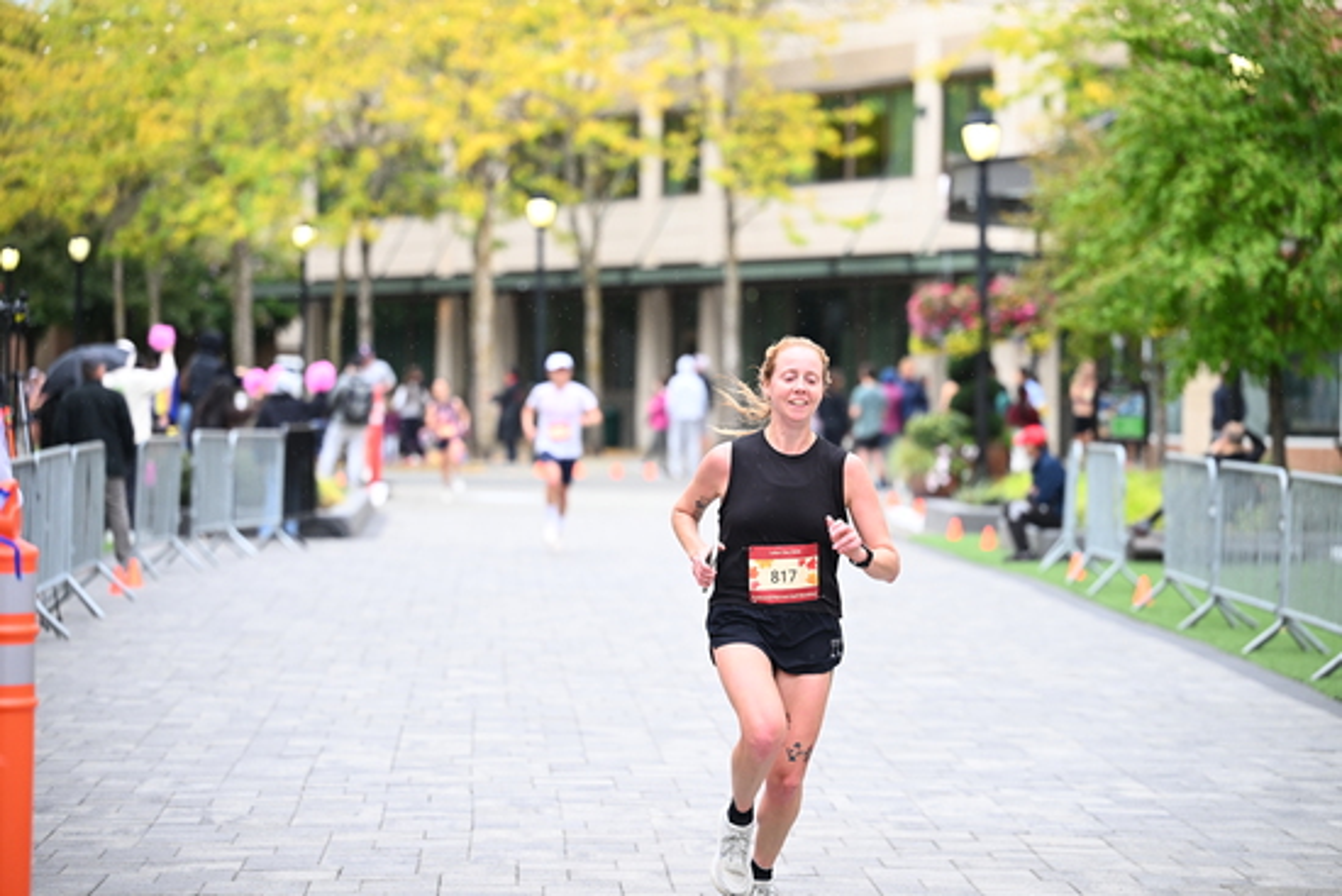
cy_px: 448
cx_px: 671
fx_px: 4474
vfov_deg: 11.4
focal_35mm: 120
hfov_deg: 17.1
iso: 1250
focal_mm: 120
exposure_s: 1/1250
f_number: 2.8
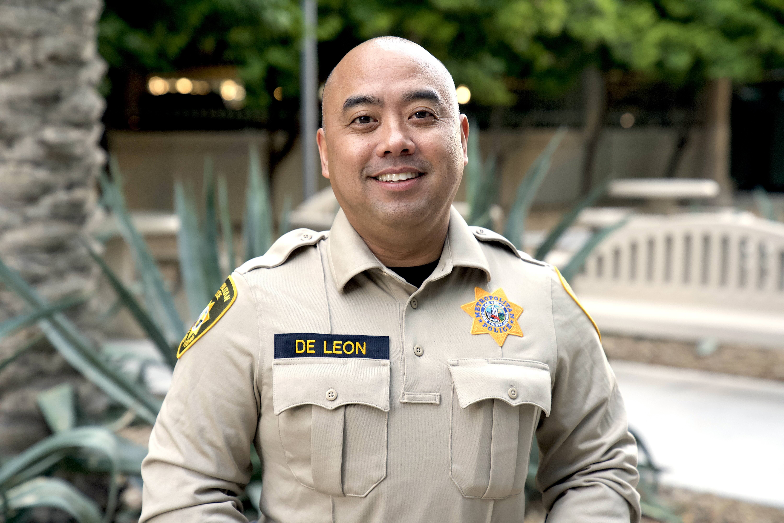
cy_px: 262
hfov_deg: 28.8
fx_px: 1524
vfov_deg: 19.5
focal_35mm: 70
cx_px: 392
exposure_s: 1/160
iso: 1250
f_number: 4
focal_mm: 70
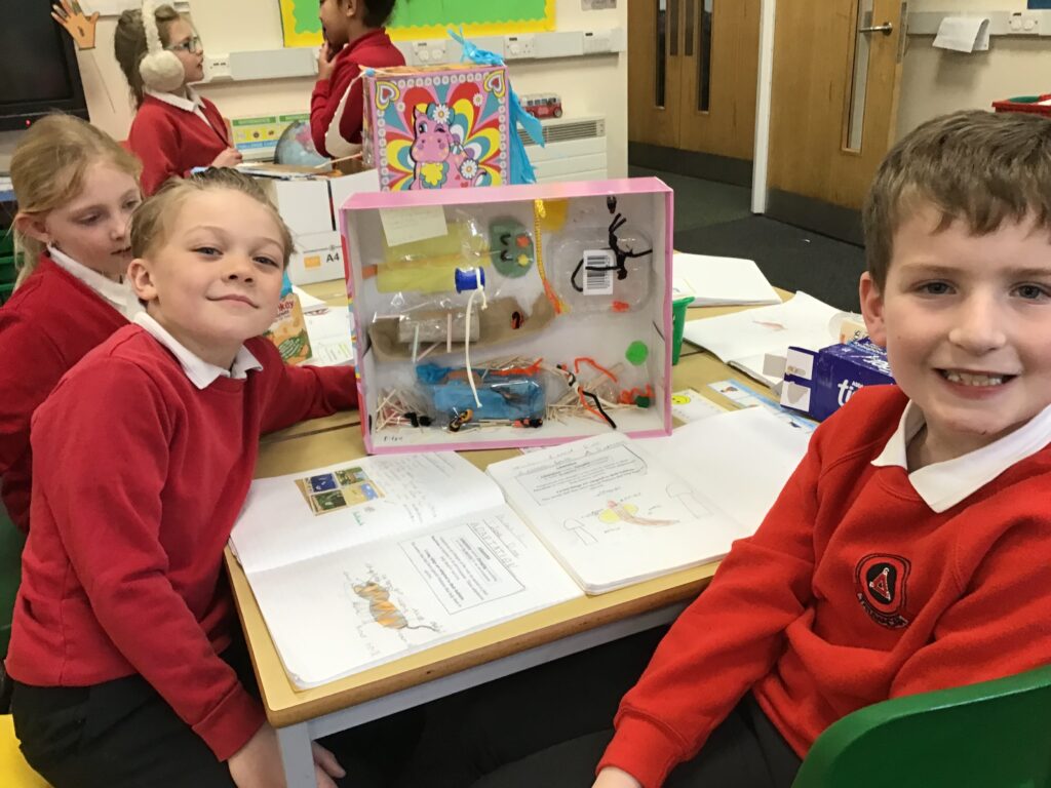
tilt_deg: -23.2
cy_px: 394
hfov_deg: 58.4
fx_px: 941
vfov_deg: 45.4
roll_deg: +0.8
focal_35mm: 31
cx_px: 526
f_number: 2.4
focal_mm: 3.3
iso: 50
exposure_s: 1/33
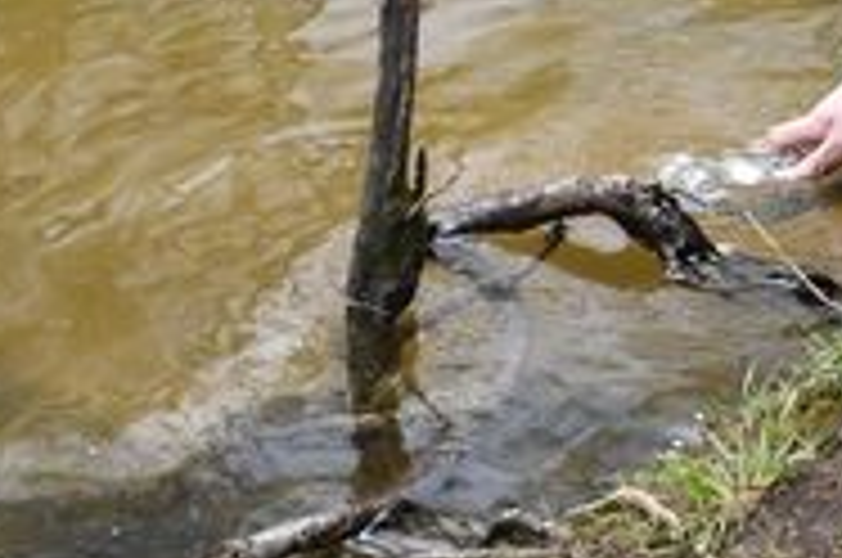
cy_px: -396
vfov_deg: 9.7
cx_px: 464
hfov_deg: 15.2
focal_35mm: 135
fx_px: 3152
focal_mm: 36
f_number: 7.1
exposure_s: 1/40
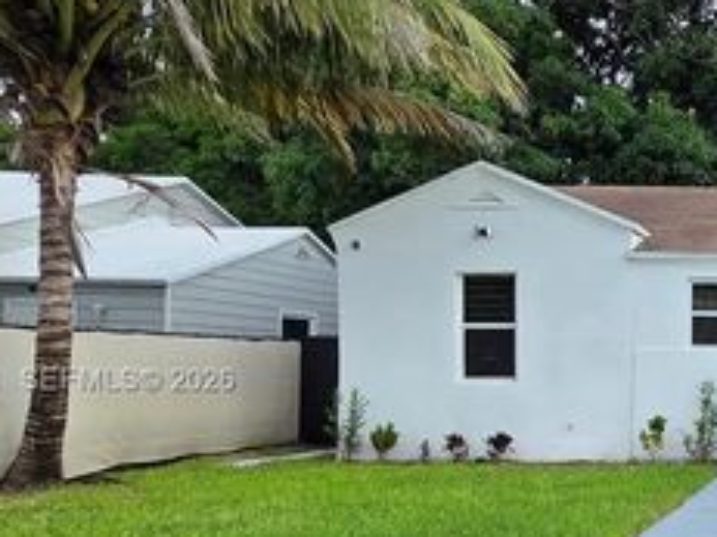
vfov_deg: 38.9
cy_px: 382
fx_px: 745
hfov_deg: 39.0
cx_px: 841
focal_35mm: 36
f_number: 2.2
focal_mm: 2.2
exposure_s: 1/823
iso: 50
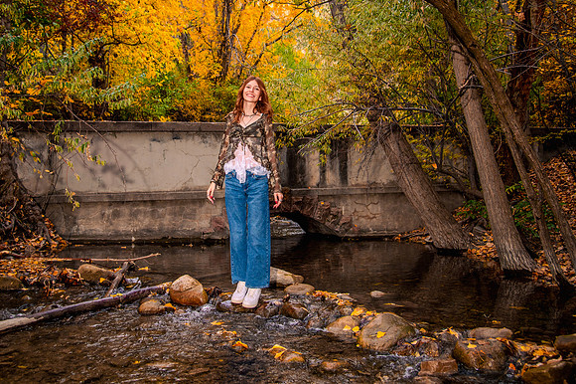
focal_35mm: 32
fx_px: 514
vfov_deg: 40.8
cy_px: 156
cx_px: 254
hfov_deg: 58.4
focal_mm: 27
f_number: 4
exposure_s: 1/80
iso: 1250
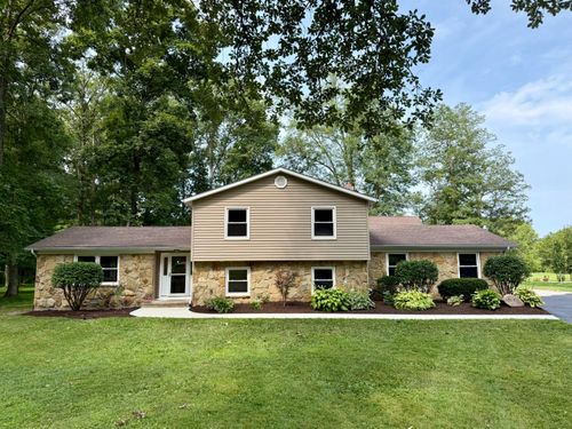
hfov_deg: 71.6
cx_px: 286
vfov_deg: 56.8
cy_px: 214
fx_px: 397
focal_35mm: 24
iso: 100
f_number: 1.78
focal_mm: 6.76
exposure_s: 1/1618
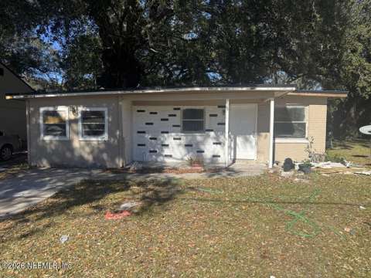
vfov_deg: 56.8
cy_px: 139
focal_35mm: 24
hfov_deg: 71.6
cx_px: 186
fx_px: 257
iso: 80
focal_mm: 6.76
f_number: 1.78
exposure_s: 1/4049
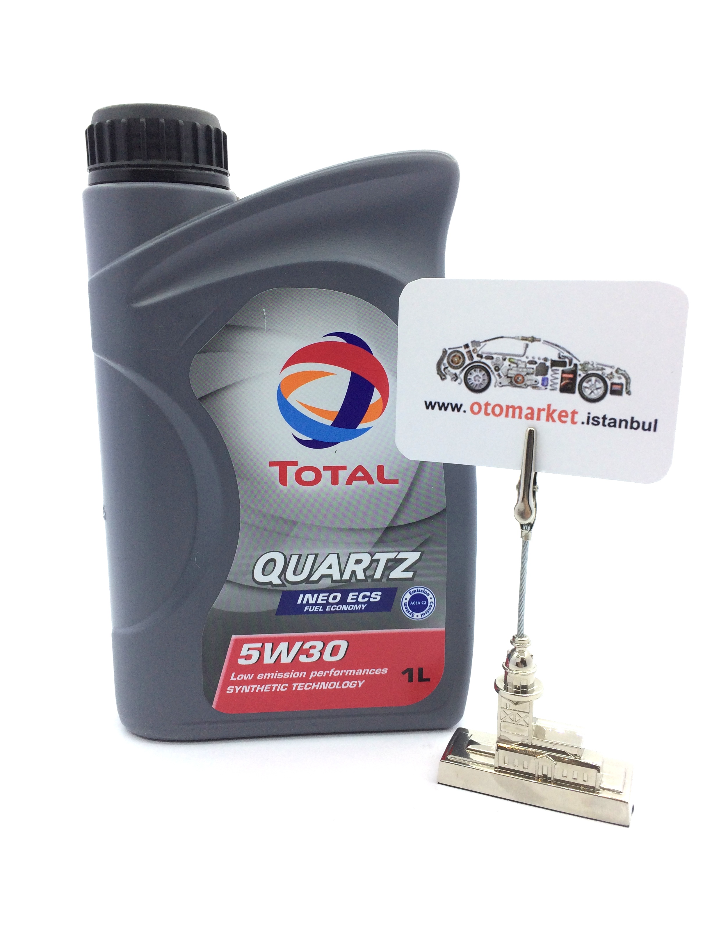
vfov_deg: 61.7
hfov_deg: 48.2
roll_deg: -0.5
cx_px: 356
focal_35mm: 29
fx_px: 795
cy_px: 474
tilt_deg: -12.3
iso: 50
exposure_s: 1/100
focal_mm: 4.15
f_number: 2.2
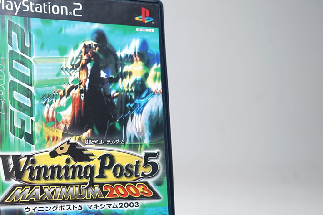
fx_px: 484
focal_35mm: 54
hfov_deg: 35.9
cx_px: 74
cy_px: 127
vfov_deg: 25.0
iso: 64
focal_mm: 32
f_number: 5
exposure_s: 1/4
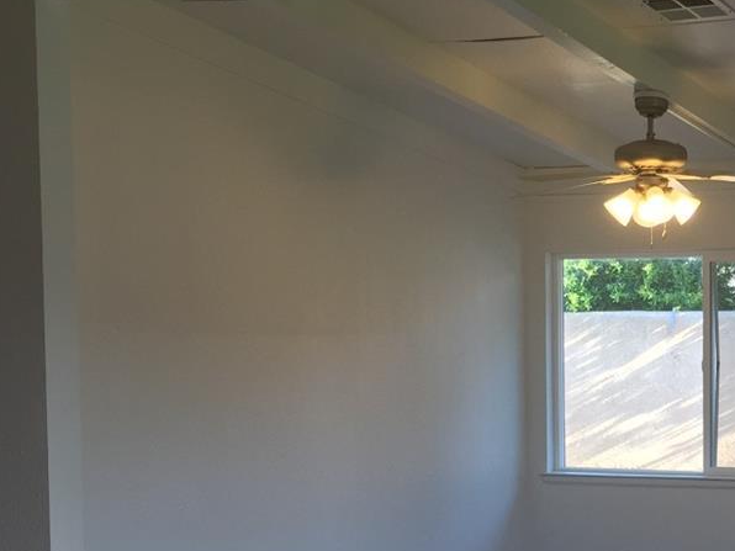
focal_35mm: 73
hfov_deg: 25.3
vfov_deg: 20.0
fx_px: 1550
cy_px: 424
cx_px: 739
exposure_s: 1/40
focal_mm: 4.15
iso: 32
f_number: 2.2
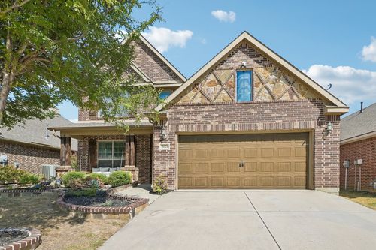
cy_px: 125
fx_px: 188
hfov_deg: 90.0
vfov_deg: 67.3
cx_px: 188
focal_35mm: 18
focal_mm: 18
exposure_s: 1/1250
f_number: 8
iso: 400
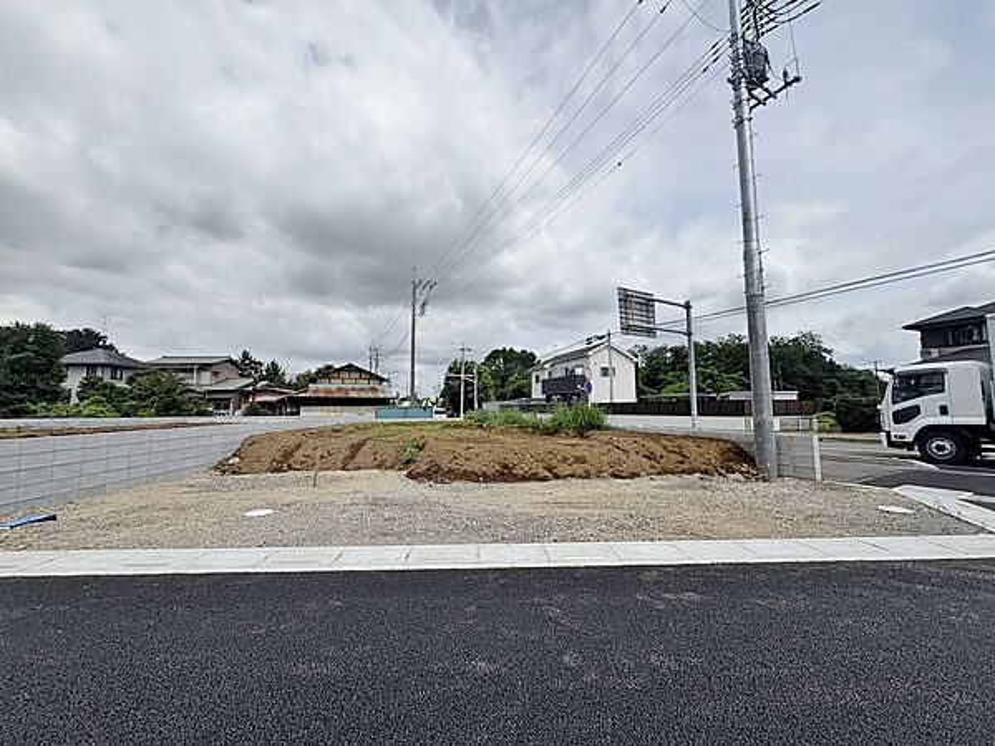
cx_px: 498
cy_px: 373
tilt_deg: +4.8
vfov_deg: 85.7
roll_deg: +0.9
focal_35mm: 14
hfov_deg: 102.1
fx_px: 402
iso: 50
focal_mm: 2.22
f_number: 2.2
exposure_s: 1/5263
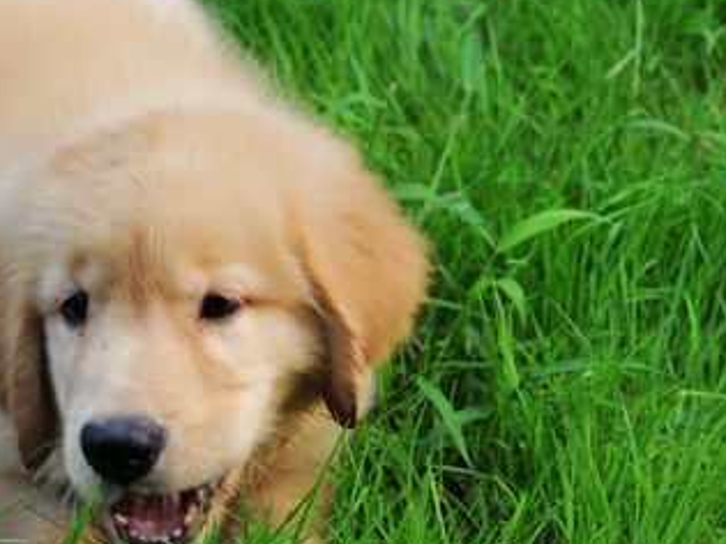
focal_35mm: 161
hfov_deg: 12.3
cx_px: 203
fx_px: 3375
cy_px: 384
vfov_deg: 9.2
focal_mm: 55
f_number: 5
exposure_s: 1/100
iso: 200
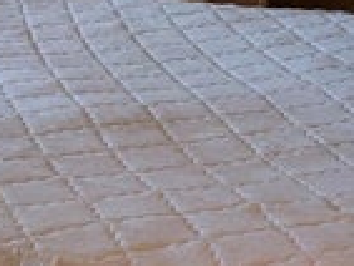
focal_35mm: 145
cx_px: 146
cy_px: 43
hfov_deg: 13.6
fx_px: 1484
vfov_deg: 10.2
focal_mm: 6.9
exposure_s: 1/120
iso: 49
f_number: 1.68
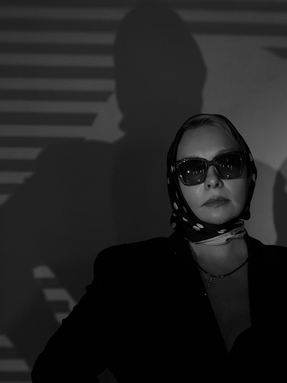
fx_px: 2178
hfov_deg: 7.5
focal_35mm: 197
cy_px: 283
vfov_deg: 10.0
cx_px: 195
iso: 800
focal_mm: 123
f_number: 2.8
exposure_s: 1/125
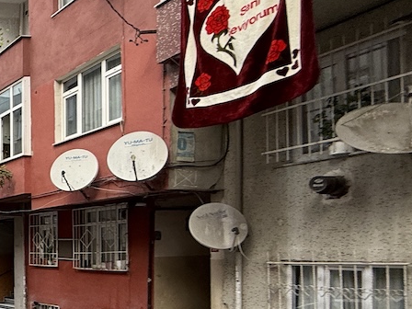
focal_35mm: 40
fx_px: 476
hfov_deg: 31.1
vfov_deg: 34.3
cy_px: 267
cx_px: -170
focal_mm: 2.22
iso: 50
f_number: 2.2
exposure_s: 1/439
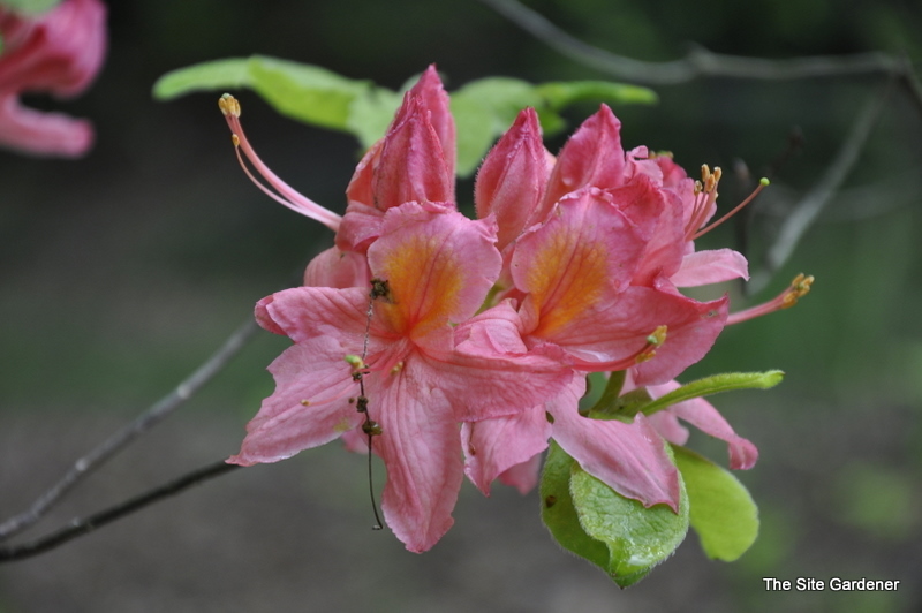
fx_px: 4030
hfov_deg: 13.1
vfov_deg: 8.7
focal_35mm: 158
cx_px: 461
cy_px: 306
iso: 280
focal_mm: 105
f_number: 5.6
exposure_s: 1/125
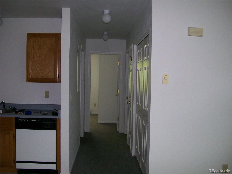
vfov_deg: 39.7
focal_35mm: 36
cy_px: 87
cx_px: 116
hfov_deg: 51.4
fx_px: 241
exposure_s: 1/64
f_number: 2.7
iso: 140
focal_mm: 6
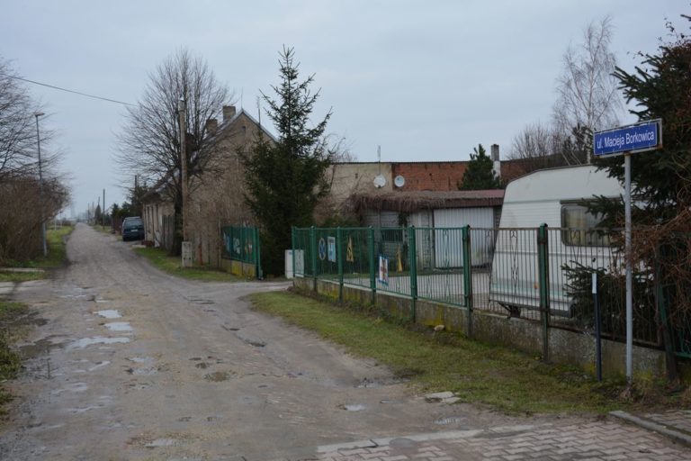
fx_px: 921
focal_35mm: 48
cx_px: 346
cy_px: 230
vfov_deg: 28.1
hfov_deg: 41.1
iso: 200
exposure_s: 1/160
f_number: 5.6
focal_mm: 32
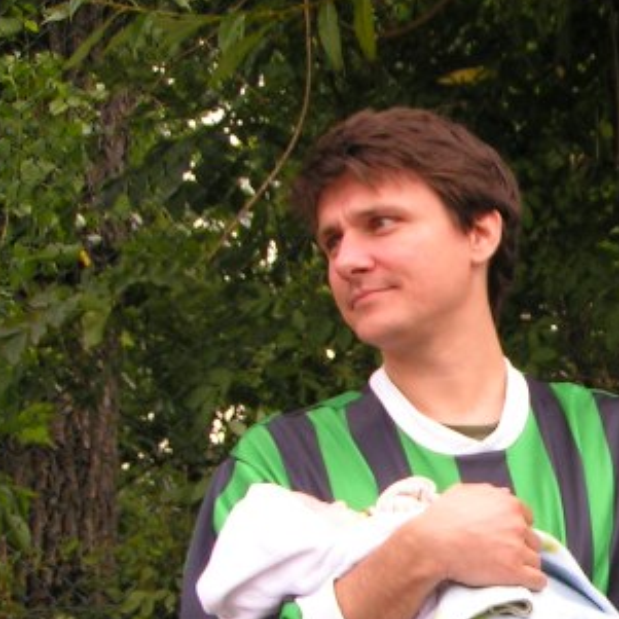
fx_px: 2043
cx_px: 697
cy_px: 555
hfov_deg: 16.6
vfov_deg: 17.0
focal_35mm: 101
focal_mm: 6.6
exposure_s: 1/100
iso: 50
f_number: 4
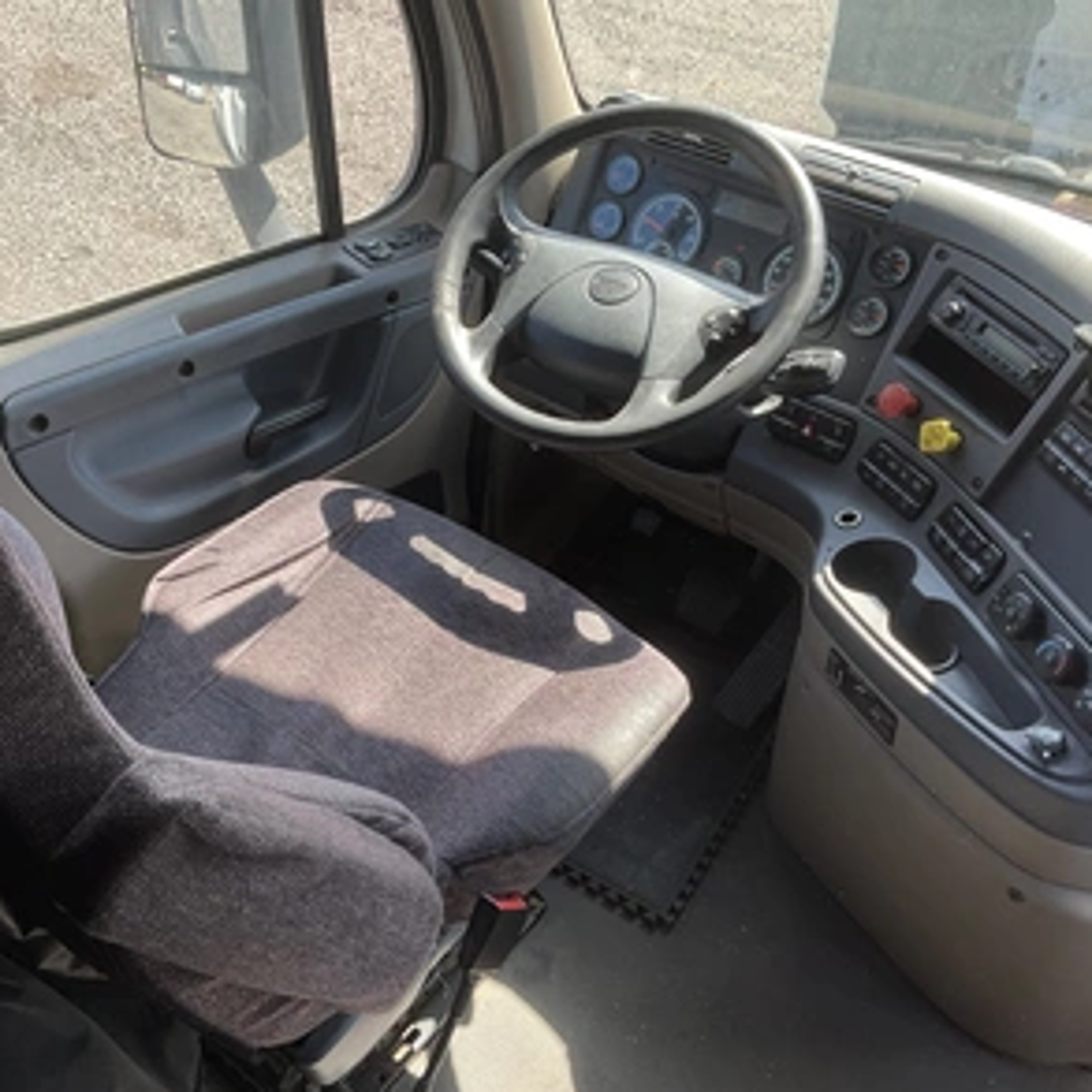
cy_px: 544
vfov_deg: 47.2
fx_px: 1249
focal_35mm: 35
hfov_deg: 47.1
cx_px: 473
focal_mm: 3
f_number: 1.8
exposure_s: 1/122
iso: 25
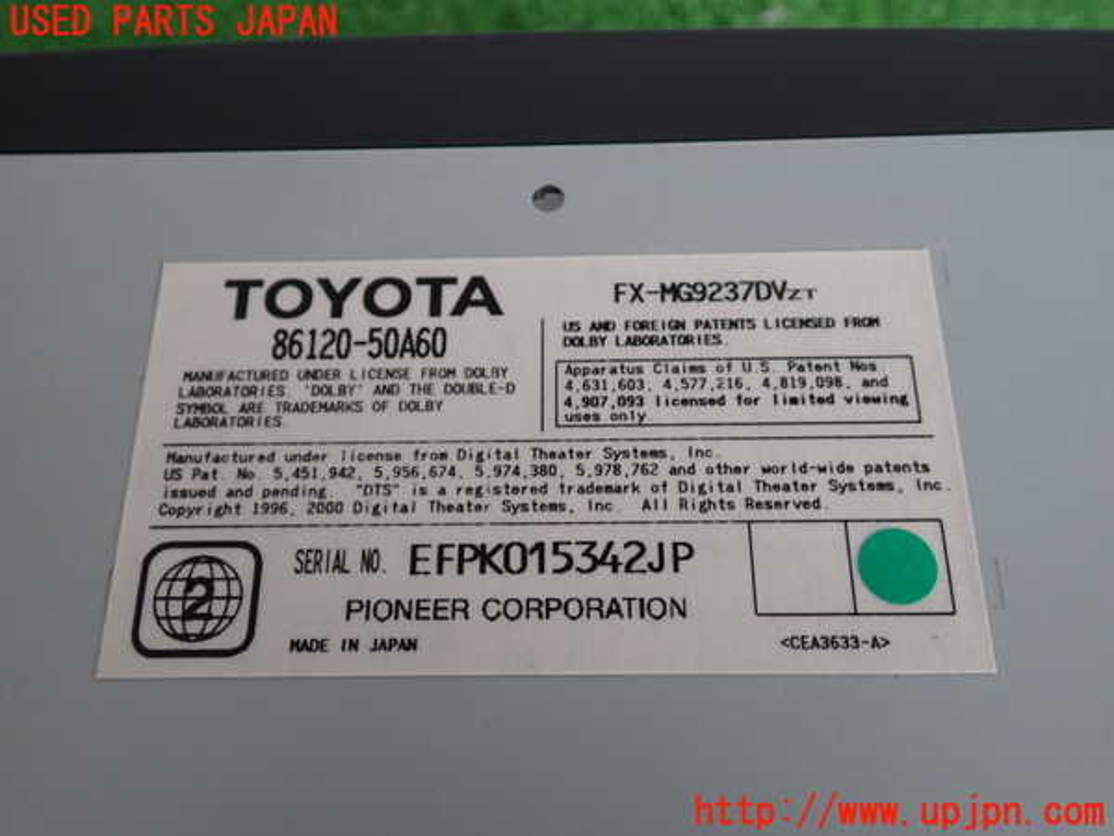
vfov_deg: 44.2
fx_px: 1030
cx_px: 557
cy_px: 418
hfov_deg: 56.8
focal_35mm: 32
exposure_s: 1/40
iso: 200
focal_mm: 5.79
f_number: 2.4
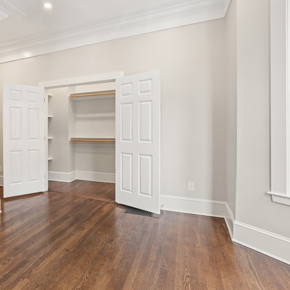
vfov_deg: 72.1
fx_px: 199
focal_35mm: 21
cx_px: 90
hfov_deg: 69.5
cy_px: 142
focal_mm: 16
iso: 400
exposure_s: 1/5
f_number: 8
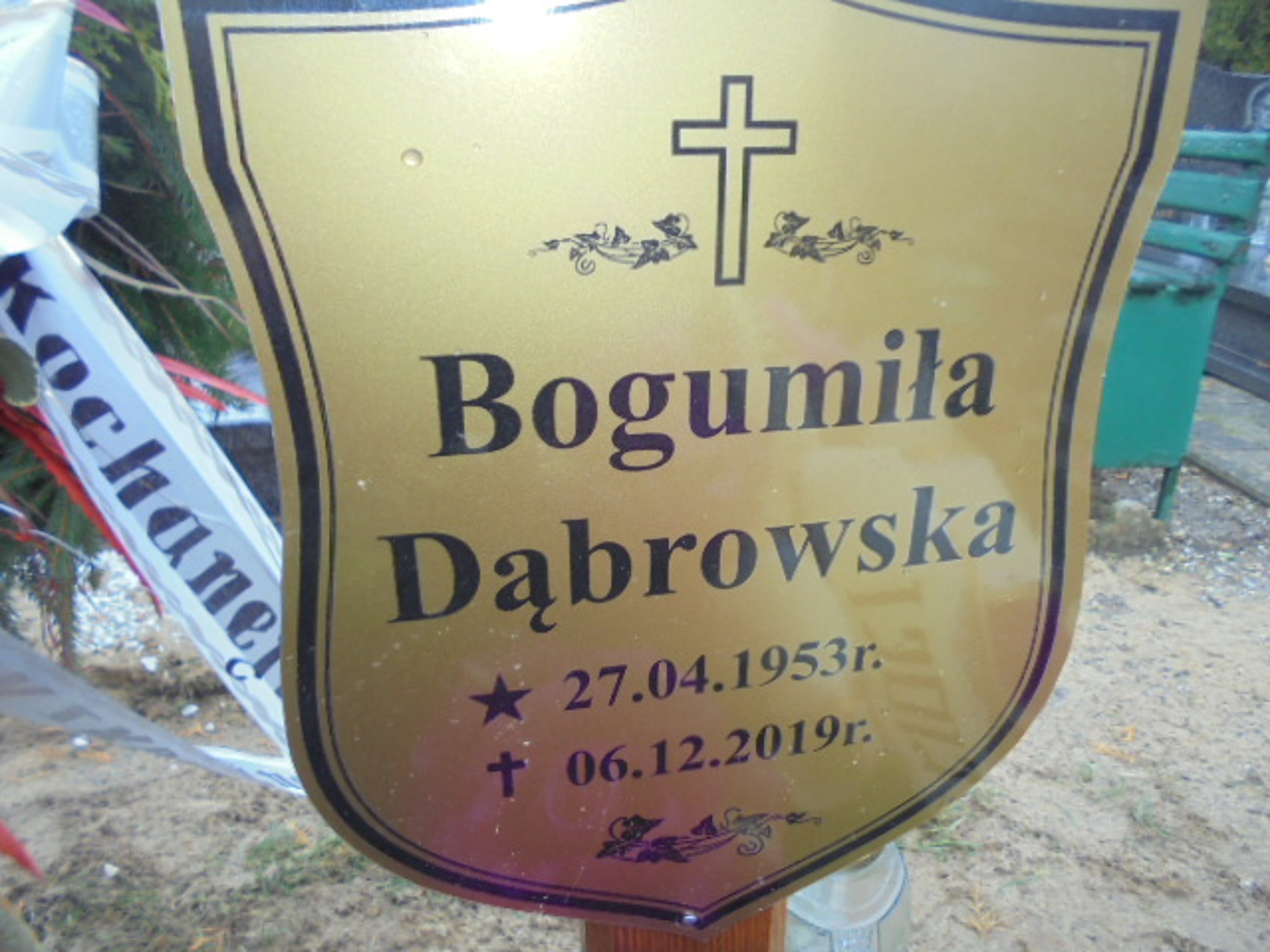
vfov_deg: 53.1
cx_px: 635
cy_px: 476
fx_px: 954
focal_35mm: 26
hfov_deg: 67.3
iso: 100
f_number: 3.5
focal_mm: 4.6
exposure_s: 1/30
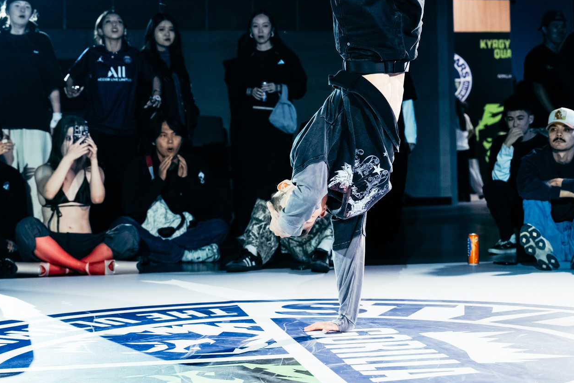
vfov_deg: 17.8
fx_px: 1212
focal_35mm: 76
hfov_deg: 26.6
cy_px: 81
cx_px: 363
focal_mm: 37
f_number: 2.8
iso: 3200
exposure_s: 1/800
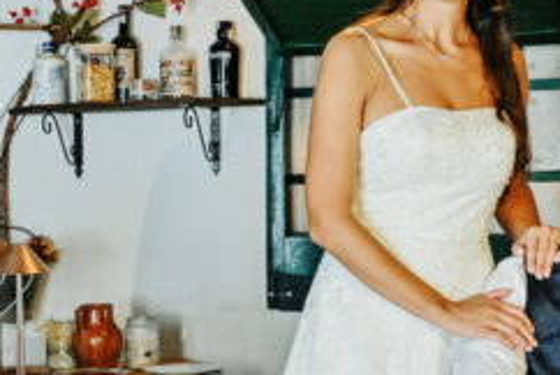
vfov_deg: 13.8
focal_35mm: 99
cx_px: 359
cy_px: 240
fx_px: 1542
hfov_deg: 20.5
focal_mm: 24
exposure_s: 1/200
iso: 5000
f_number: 4.5
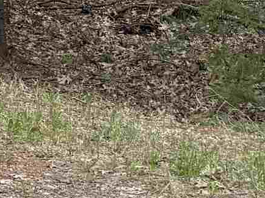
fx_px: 1301
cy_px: -190
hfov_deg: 9.5
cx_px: -495
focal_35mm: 170
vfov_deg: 8.3
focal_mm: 6.76
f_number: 1.78
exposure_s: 1/788
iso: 100
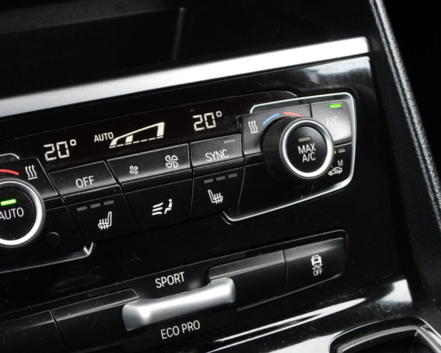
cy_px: 198
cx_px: 126
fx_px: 953
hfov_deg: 25.8
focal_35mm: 73
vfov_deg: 21.0
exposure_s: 1/30
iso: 320
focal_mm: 8.5
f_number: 3.2
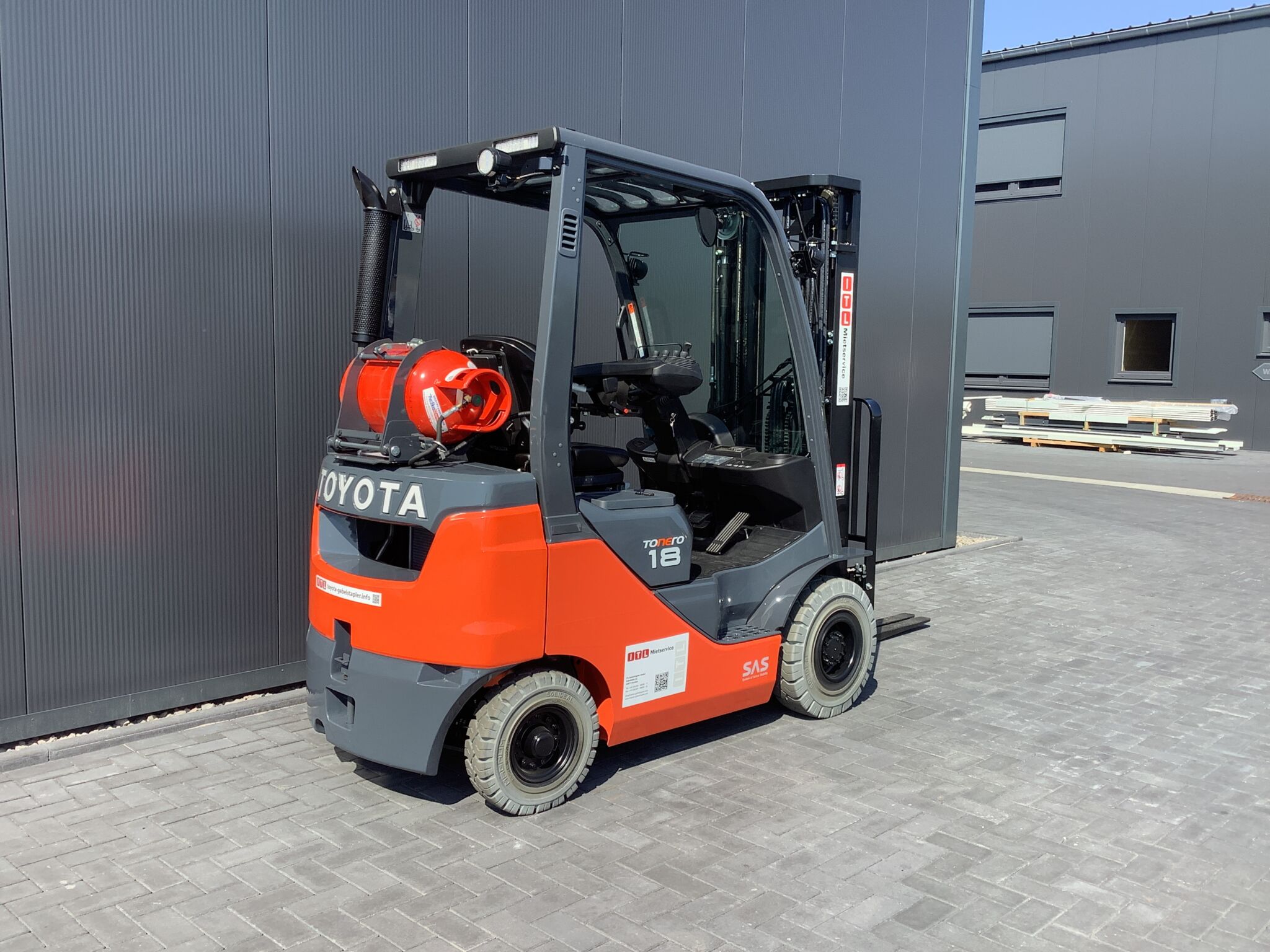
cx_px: 635
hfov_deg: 58.4
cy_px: 476
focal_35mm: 31
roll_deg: -0.1
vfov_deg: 45.4
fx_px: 1137
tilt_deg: -6.7
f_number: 2.4
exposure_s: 1/631
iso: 25
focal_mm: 3.3
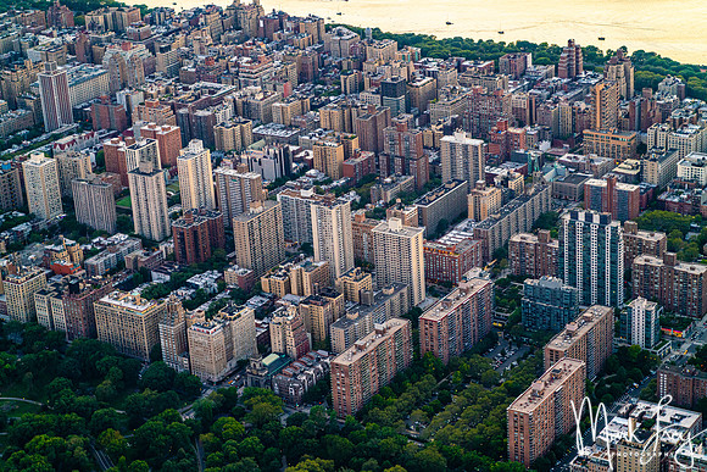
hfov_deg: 27.0
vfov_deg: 18.2
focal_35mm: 75
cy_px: 236
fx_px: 1473
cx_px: 354
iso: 2500
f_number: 2.8
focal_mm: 75
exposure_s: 1/500
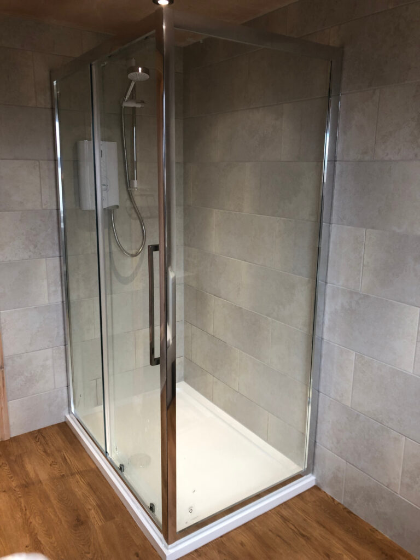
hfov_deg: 49.7
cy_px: 280
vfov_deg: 63.4
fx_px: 453
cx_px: 210
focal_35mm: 28
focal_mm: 3.99
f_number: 1.8
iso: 40
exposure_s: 1/17
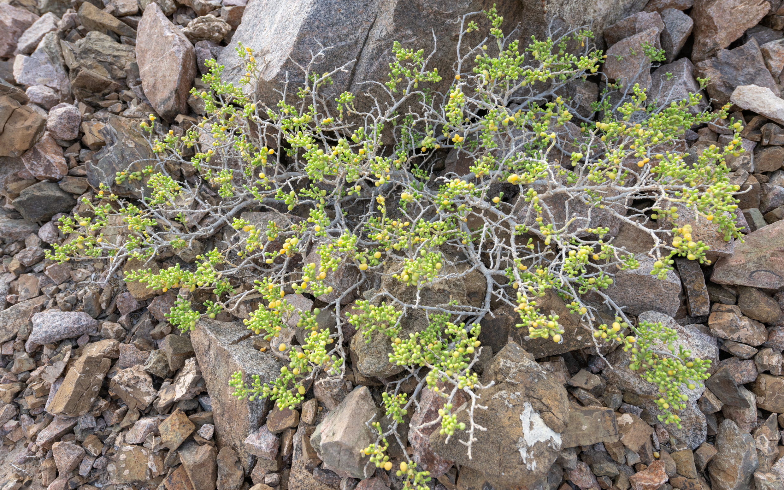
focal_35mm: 21
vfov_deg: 57.3
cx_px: 385
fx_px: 449
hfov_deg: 82.3
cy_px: 243
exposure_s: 1/400
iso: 400
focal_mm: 20
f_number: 6.3
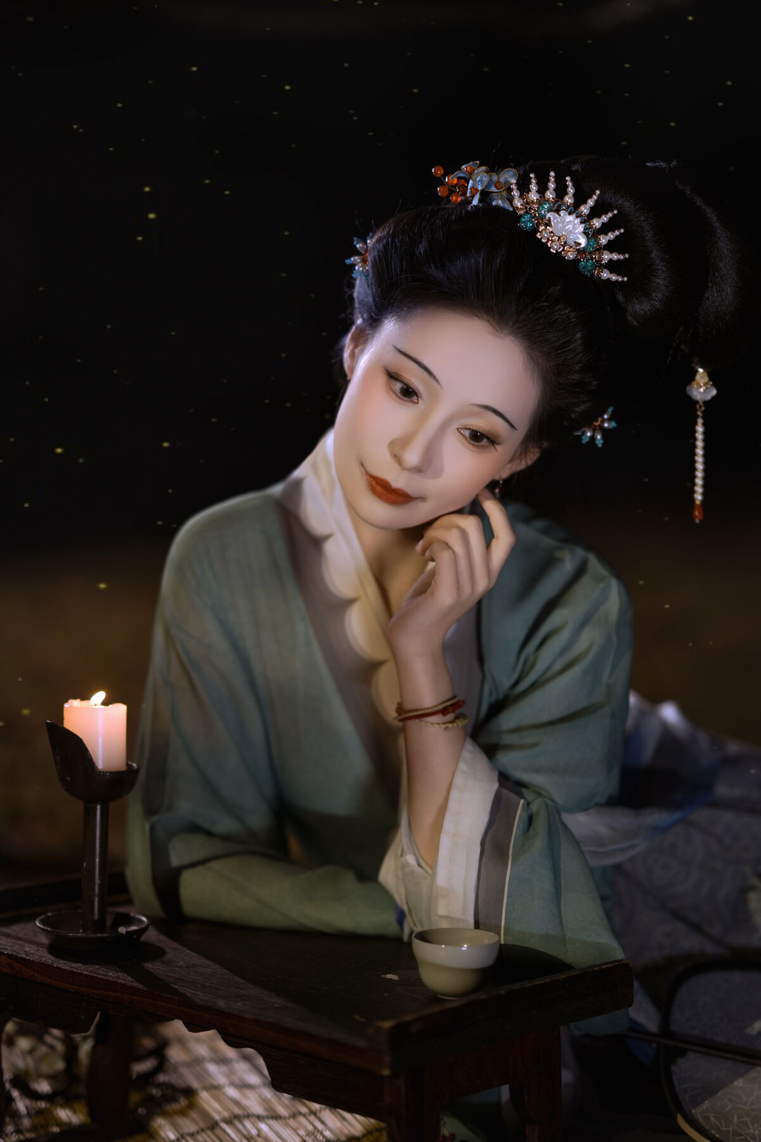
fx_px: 2695
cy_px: 571
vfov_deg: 23.9
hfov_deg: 16.1
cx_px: 380
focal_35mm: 85
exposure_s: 1/125
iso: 200
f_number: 1.4
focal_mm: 85
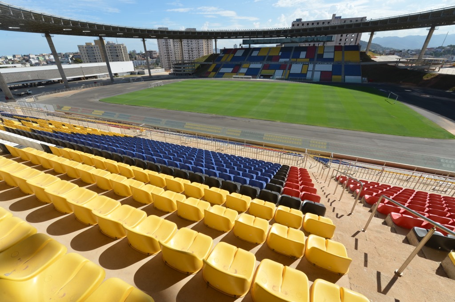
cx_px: 228
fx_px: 189
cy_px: 151
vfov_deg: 77.2
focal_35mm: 15
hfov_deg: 100.5
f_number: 11
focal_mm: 15
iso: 400
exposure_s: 1/500
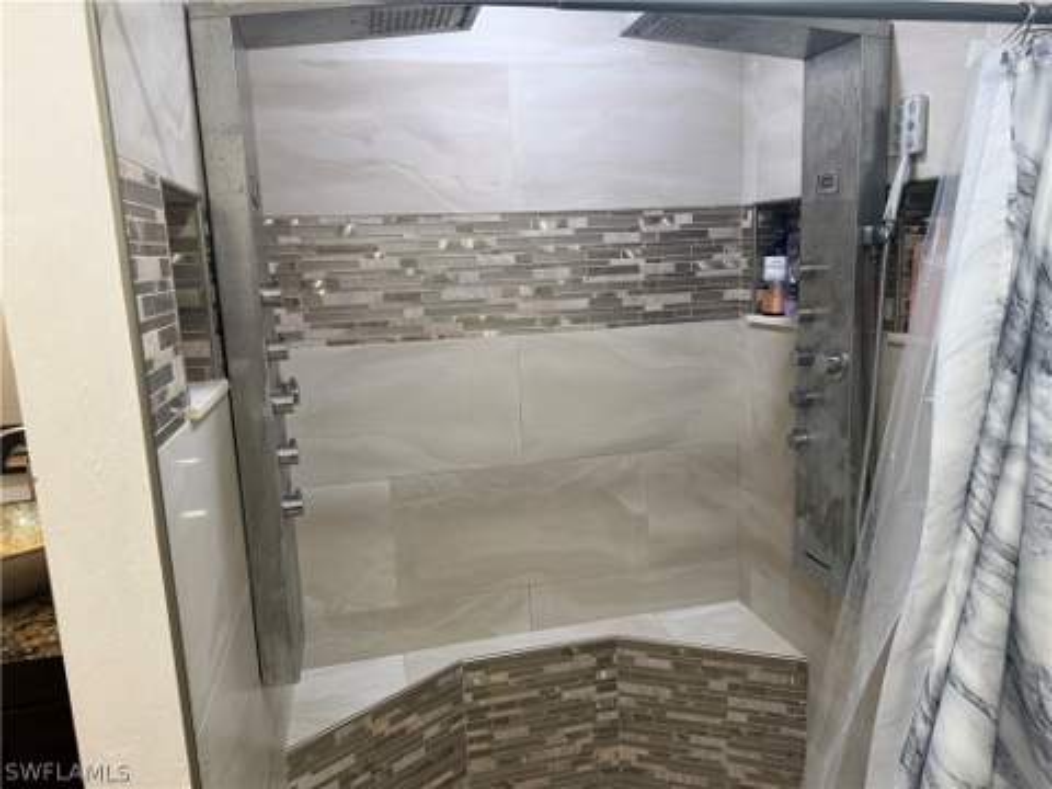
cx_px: 526
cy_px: 394
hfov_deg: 71.6
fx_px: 729
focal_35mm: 24
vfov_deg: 56.8
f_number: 1.78
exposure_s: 1/120
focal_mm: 6.76
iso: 160
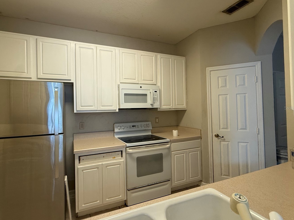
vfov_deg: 74.7
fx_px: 144
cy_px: 108
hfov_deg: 90.5
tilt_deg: +1.7
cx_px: 127
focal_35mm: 17
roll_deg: +1.8
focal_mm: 2.22
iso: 200
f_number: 2.2
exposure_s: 1/60
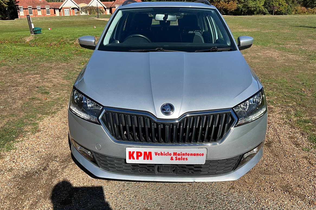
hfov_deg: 60.3
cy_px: 105
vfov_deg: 42.3
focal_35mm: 31
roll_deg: +1.8
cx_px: 154
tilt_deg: -18.0
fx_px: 272
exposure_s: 1/1984
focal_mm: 3
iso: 25
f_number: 1.8
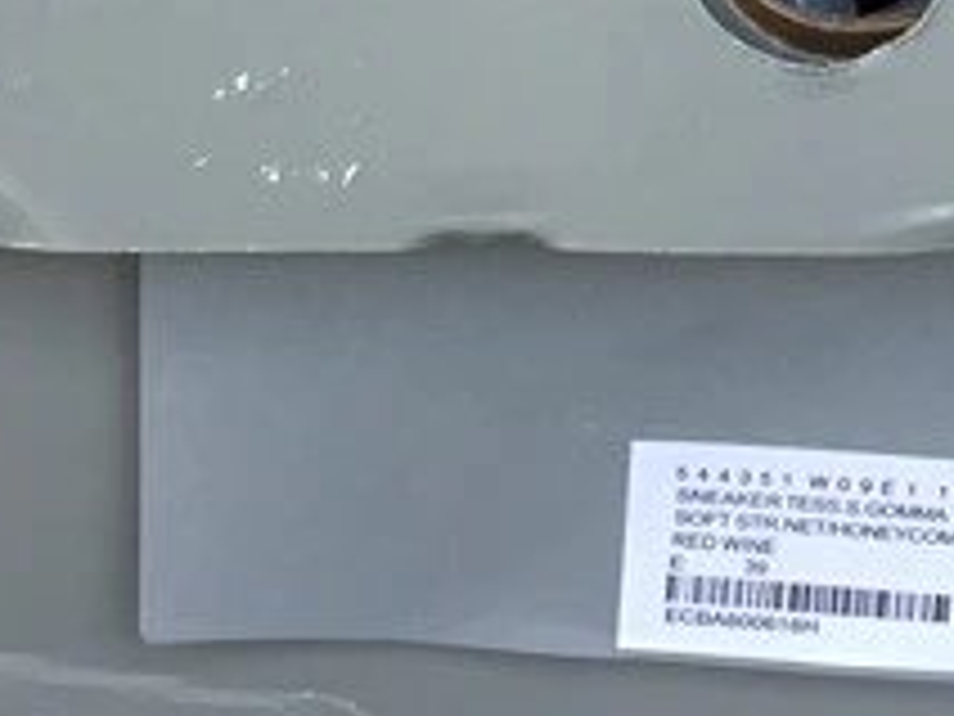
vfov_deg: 11.8
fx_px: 3224
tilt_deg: -22.6
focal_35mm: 117
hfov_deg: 16.7
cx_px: 752
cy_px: -527
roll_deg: -0.2
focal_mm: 3.3
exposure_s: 1/113
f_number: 2.4
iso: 25
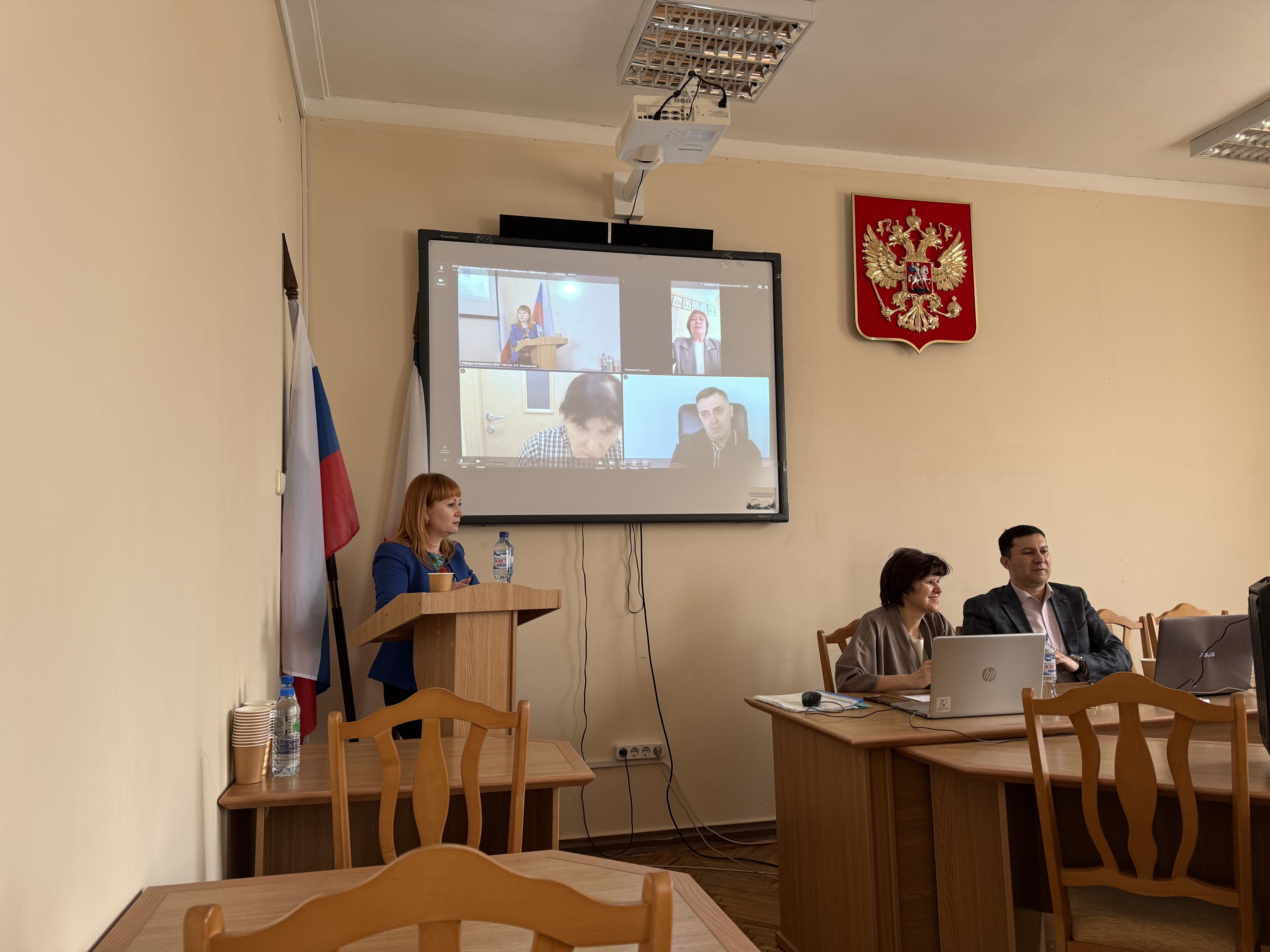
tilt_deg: +5.4
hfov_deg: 71.6
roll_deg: +1.6
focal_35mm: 24
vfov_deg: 56.8
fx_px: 881
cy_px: 476
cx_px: 635
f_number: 1.78
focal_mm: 6.76
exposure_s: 1/121
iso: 125
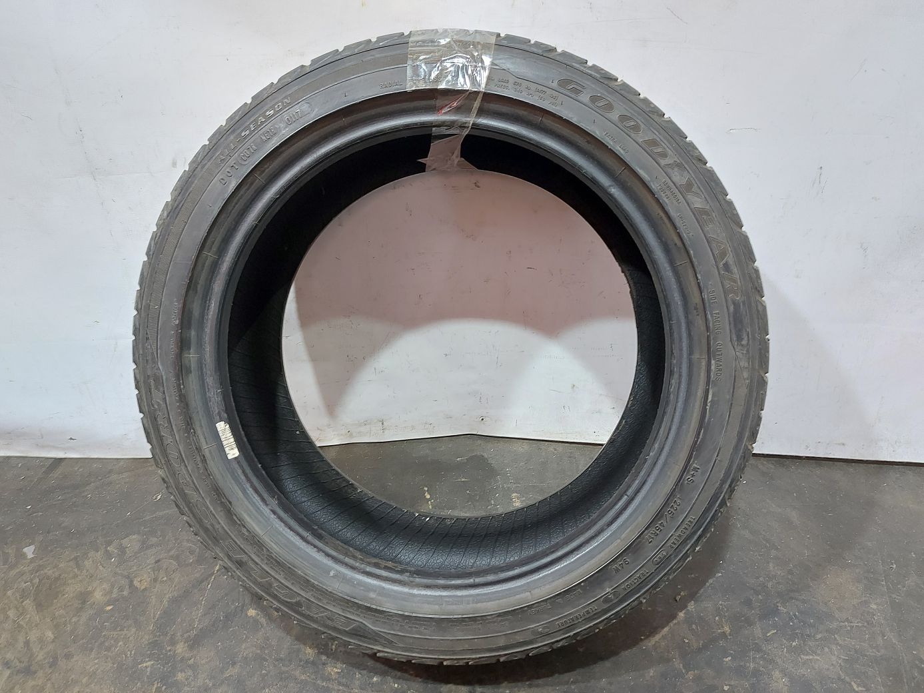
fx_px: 641
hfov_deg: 71.6
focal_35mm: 24
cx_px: 462
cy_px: 346
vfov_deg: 56.8
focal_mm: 5.23
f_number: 1.8
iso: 200
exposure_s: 1/33
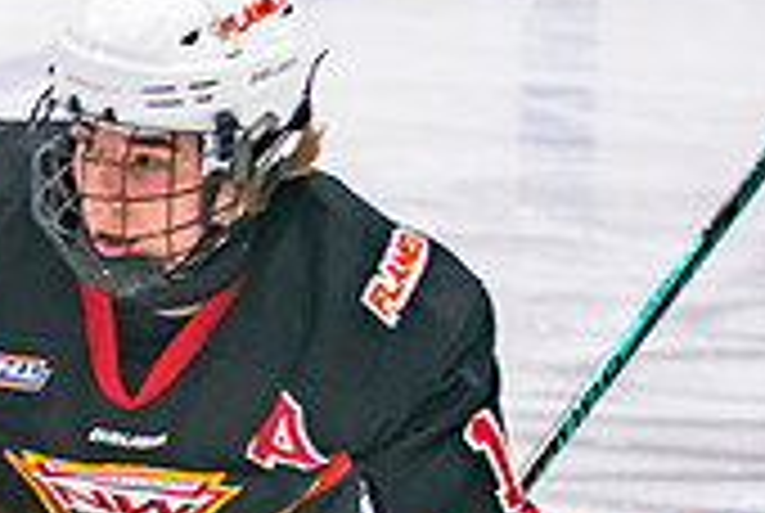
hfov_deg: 5.9
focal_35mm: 343
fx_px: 7301
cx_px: -559
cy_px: 700
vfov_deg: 4.0
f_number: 2.8
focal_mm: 70
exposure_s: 1/640
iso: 800
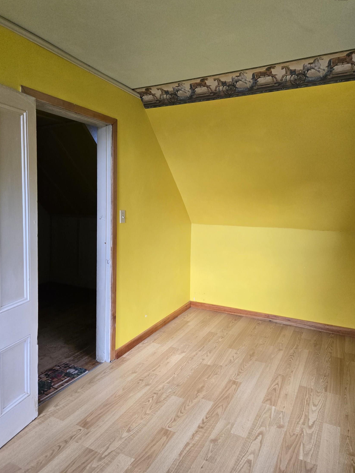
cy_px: 227
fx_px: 328
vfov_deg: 71.6
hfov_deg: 56.8
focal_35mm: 24
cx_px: 176
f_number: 1.8
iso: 160
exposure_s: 1/180
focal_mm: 5.4
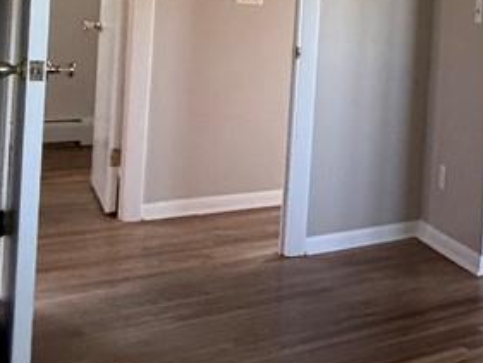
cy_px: 43
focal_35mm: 51
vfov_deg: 27.6
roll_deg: -3.8
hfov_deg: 22.6
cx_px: 856
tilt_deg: -1.1
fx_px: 712
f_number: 2.2
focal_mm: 2.22
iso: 400
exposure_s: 1/60
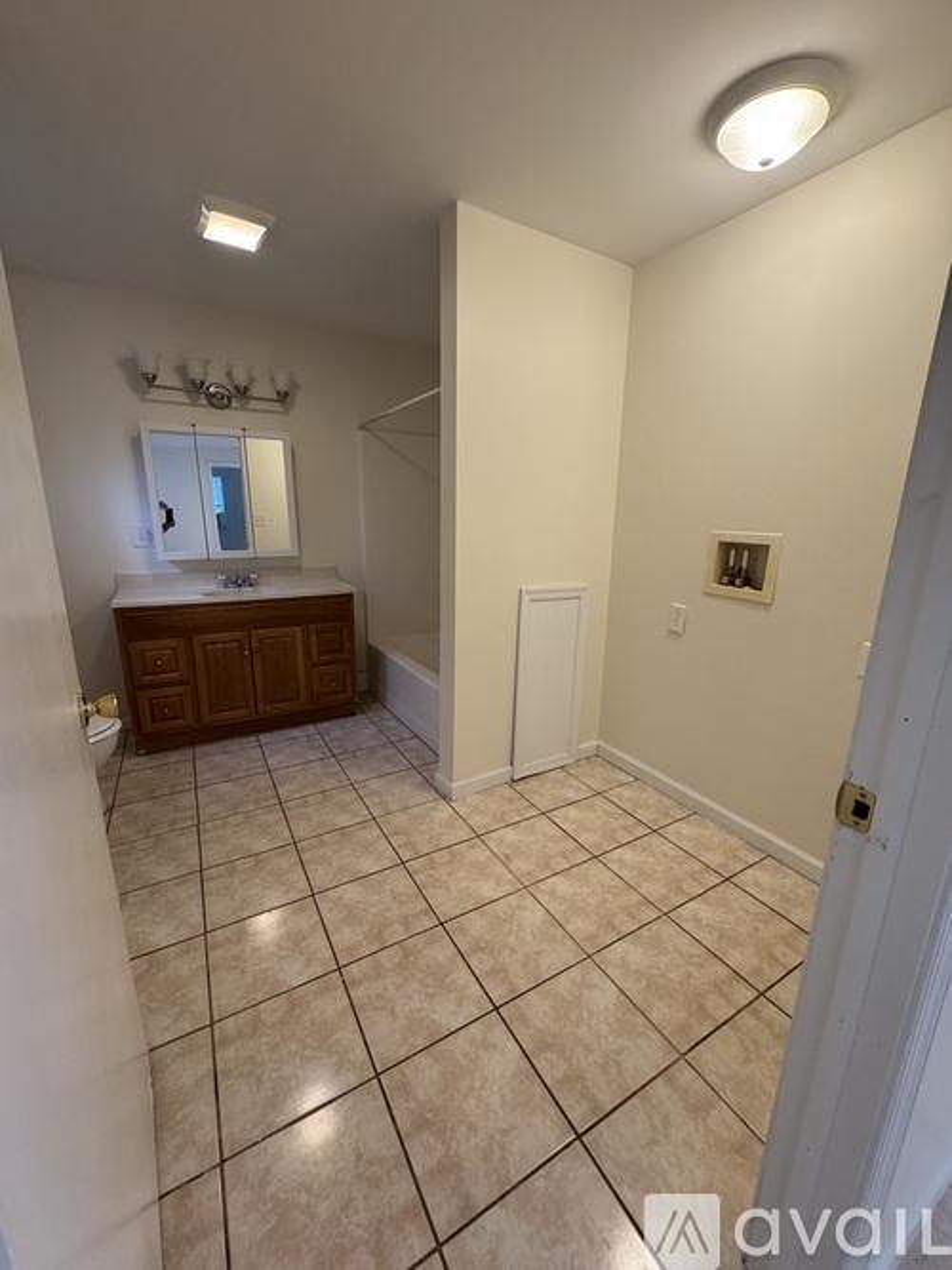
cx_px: 476
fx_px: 514
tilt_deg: -13.7
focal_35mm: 14
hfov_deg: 85.7
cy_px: 635
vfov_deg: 102.1
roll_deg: -0.5
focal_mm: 2.22
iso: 250
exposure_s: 1/120
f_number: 2.2
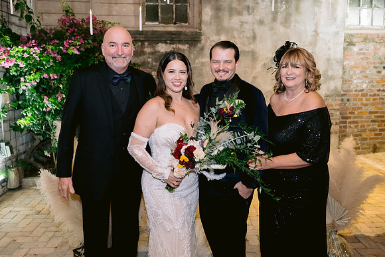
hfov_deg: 52.3
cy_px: 123
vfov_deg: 36.3
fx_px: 392
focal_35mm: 37
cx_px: 186
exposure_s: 1/80
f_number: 3.5
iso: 3200
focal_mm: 35
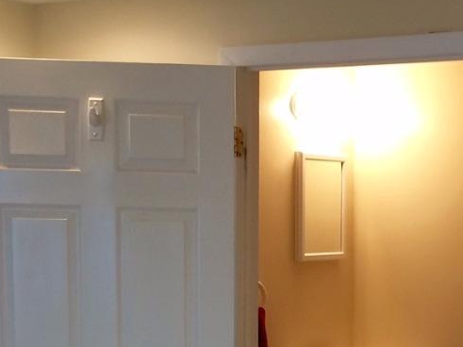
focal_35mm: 85
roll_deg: -0.3
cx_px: 363
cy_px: 383
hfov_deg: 22.7
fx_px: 1137
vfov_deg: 16.8
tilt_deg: -7.9
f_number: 2.2
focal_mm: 4.15
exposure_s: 1/40
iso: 32
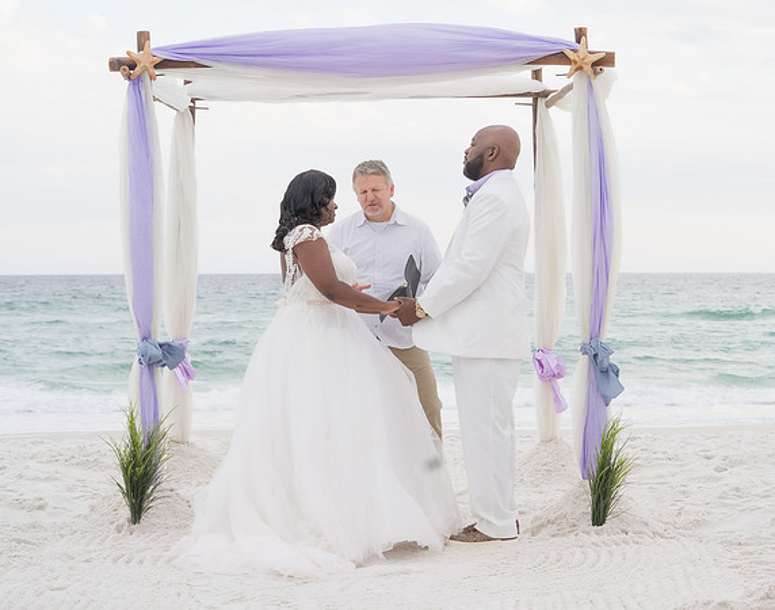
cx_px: 524
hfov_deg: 20.3
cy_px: 339
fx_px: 2153
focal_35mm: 94
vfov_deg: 16.1
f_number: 7.1
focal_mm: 70
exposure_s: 1/320
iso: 640
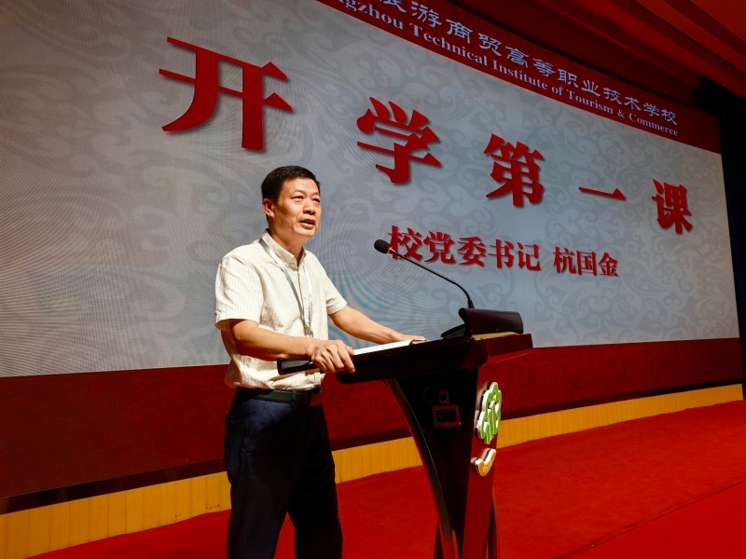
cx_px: 373
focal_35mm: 24
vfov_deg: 56.8
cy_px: 280
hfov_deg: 71.6
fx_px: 517
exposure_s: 1/100
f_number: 4
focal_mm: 6.98
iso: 250
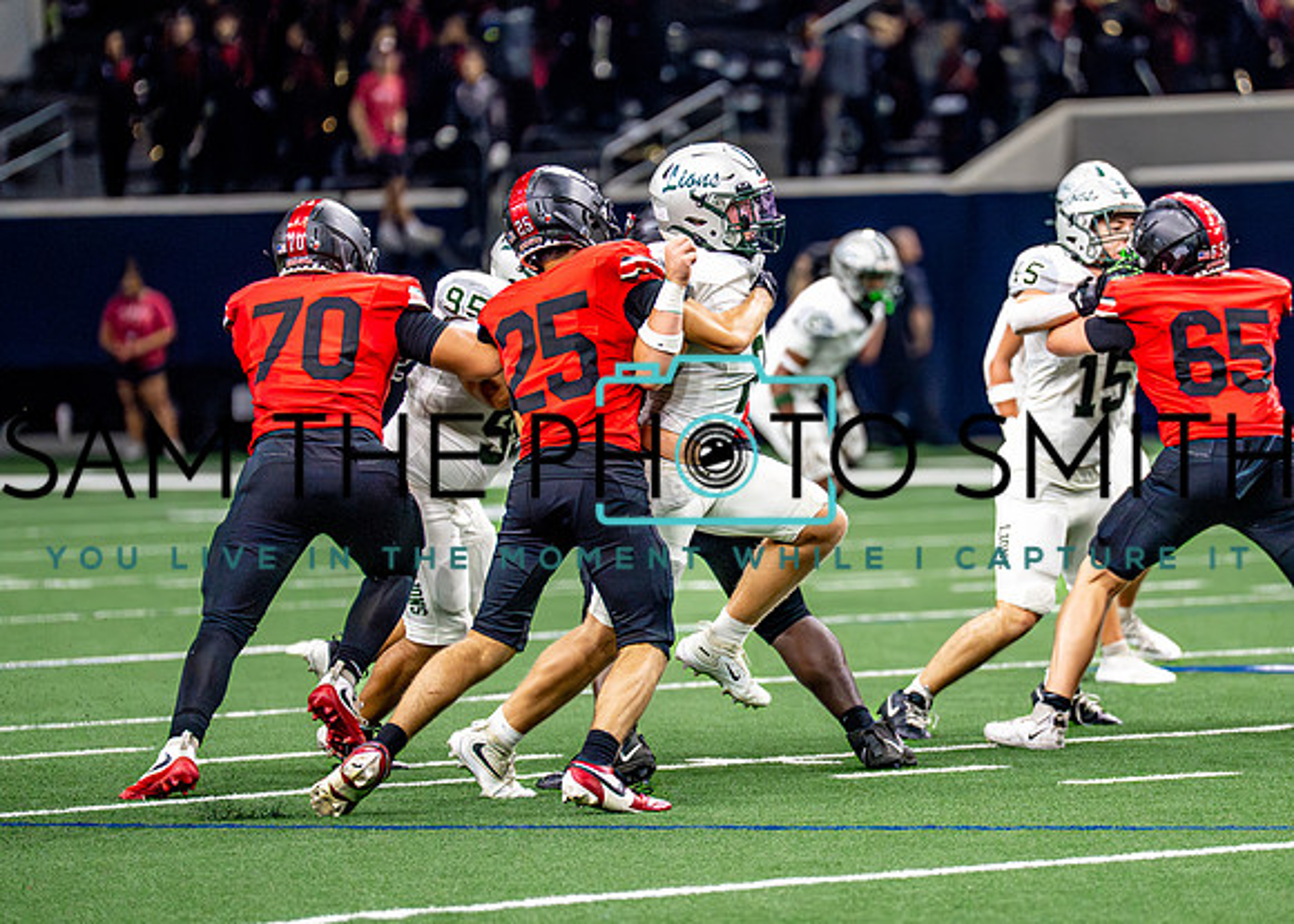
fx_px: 10822
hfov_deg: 6.8
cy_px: 478
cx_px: 841
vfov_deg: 4.9
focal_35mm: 295
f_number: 2.8
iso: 5000
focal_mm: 200
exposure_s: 1/2000
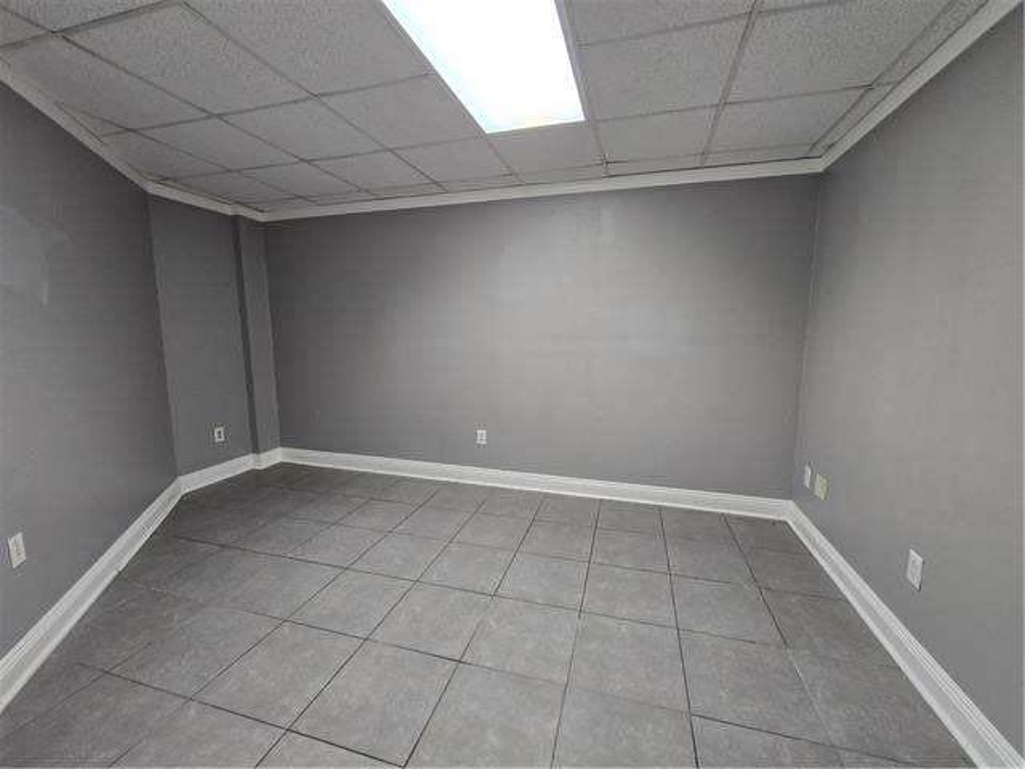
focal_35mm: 13
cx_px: 512
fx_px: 385
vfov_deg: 89.9
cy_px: 384
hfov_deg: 106.2
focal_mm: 2.2
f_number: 2.2
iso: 125
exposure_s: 1/63
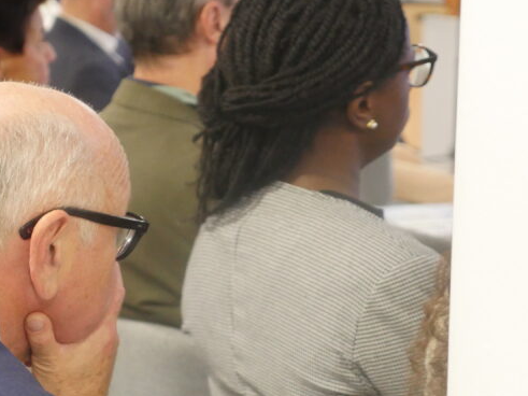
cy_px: 261
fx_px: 2226
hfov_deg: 13.4
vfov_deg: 10.1
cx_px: 14
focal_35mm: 146
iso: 2000
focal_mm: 35
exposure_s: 1/80
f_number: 2.8
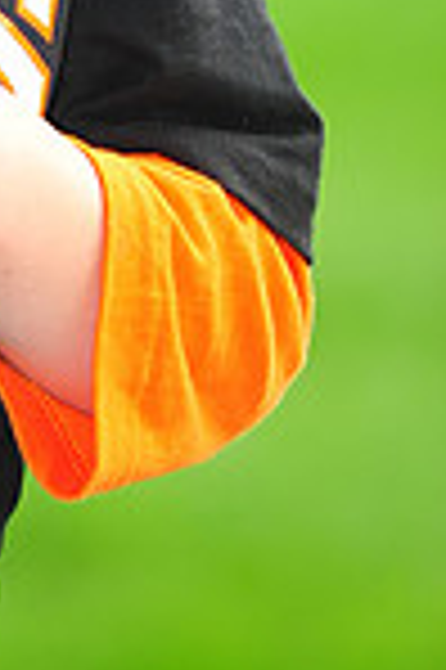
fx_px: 14490
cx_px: -392
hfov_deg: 1.8
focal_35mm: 778
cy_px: -450
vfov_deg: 2.6
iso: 200
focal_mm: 200
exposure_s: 1/500
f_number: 4
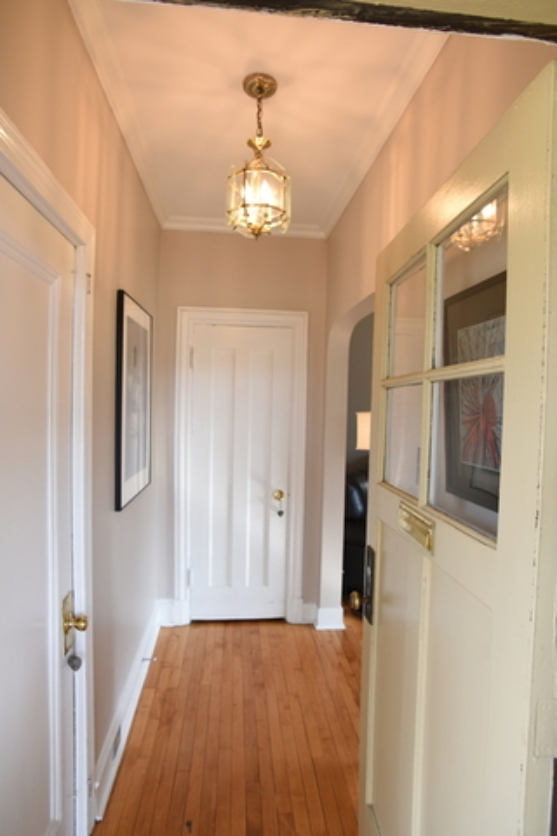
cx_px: 278
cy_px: 418
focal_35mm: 20
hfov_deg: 61.9
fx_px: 464
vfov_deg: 84.0
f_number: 4.5
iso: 400
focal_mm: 20
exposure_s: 1/80
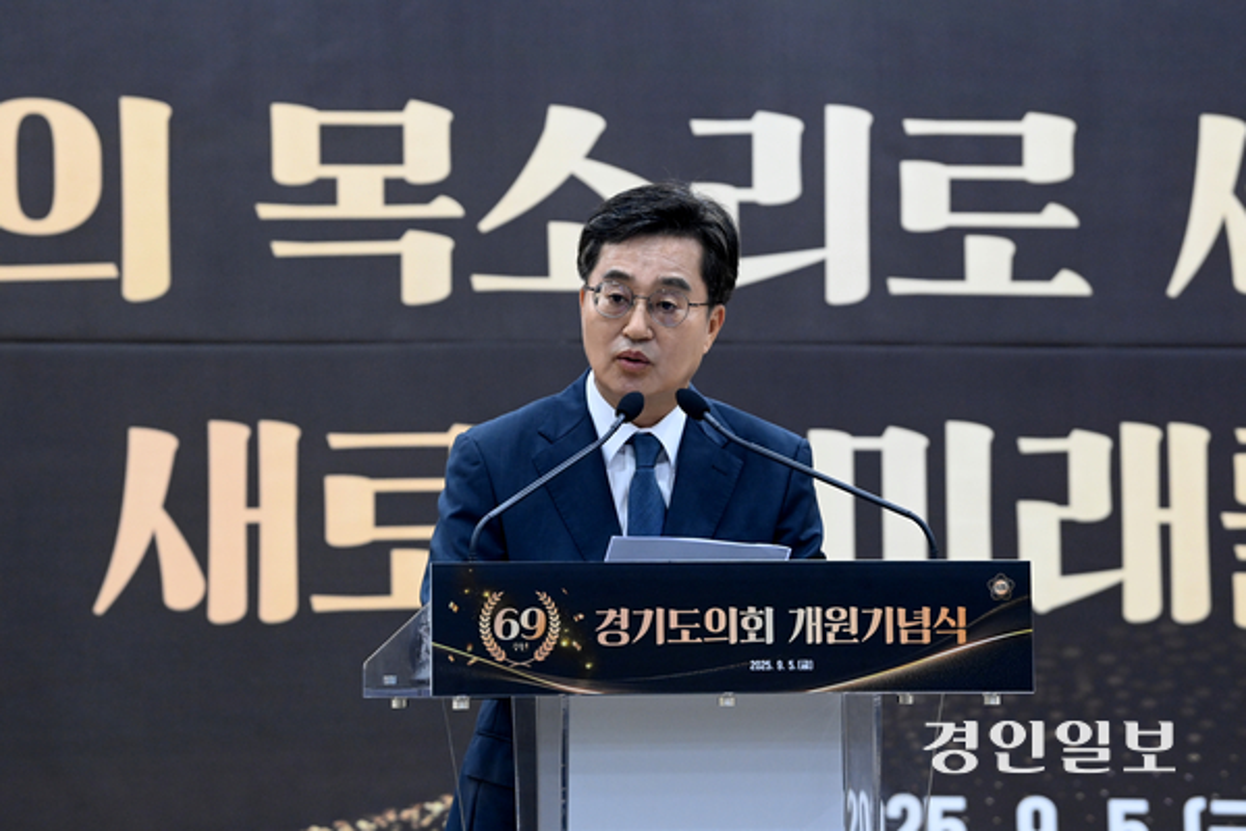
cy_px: 416
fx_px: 6922
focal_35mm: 200
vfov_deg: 6.9
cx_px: 623
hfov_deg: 10.3
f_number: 5.6
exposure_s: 1/200
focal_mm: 200
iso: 5000
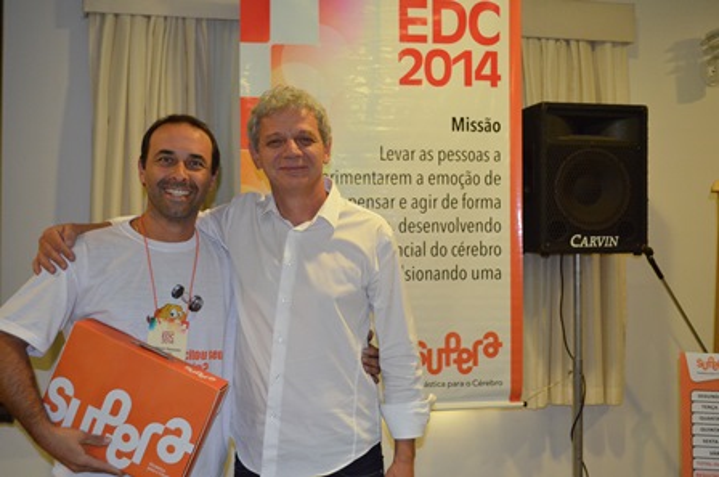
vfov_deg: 31.8
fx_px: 837
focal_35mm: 42
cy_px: 238
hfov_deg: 46.5
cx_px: 360
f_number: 4.5
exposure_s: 1/60
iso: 2800
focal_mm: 28
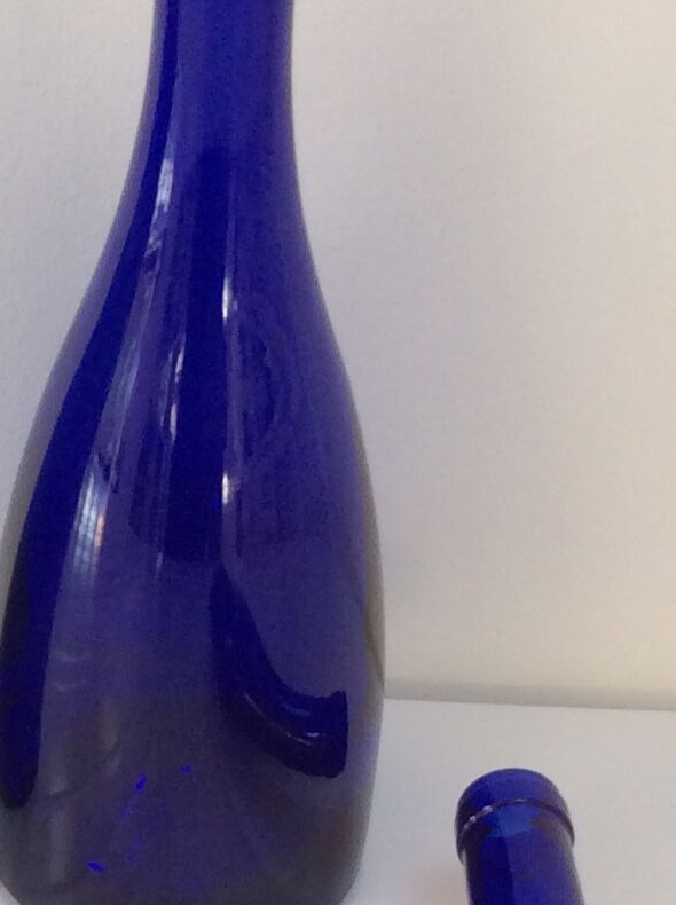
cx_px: 157
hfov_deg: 14.0
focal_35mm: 105
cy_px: 852
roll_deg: -2.5
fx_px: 2741
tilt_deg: -42.0
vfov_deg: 18.4
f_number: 2.4
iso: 40
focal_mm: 3.3
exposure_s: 1/24
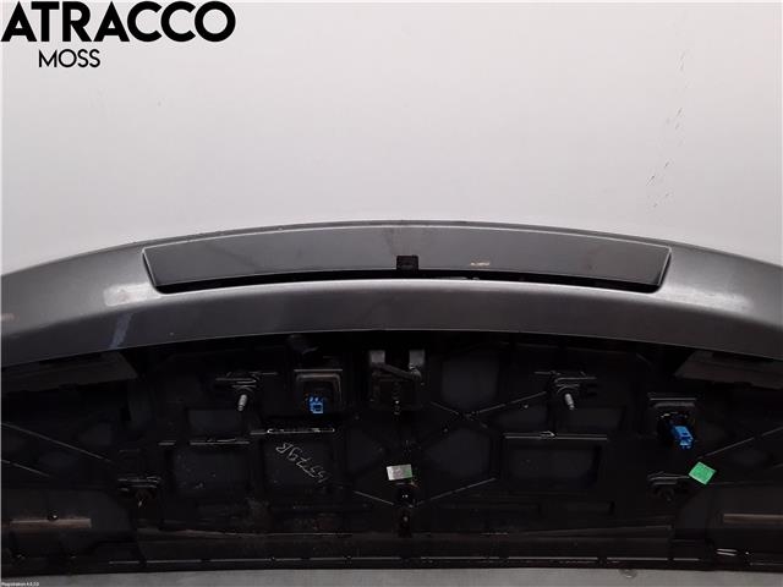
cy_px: 294
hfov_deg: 63.4
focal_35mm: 28
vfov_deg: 49.7
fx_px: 633
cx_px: 392
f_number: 1.9
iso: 100
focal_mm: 2.91
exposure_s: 1/185
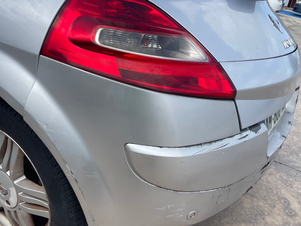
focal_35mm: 33
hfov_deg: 55.0
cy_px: 125
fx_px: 287
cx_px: 179
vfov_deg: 42.9
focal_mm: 4.2
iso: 32
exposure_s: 1/1825
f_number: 1.6
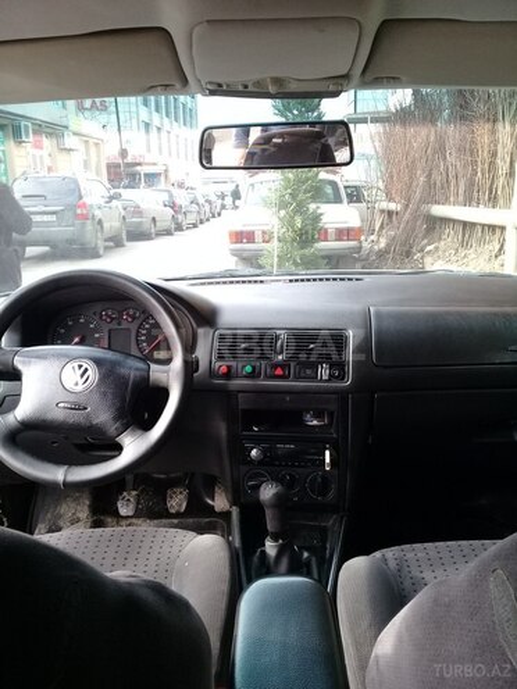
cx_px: 258
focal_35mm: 31
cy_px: 344
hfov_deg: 45.4
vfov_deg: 58.4
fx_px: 617
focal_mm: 3.3
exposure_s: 1/50
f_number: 2.2
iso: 50
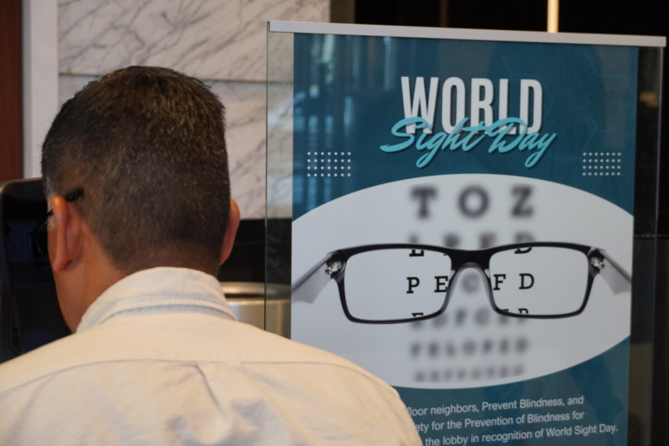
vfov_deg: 19.7
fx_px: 1282
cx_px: 334
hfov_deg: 29.2
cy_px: 223
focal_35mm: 69
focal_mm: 46
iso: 2000
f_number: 5
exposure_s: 1/160
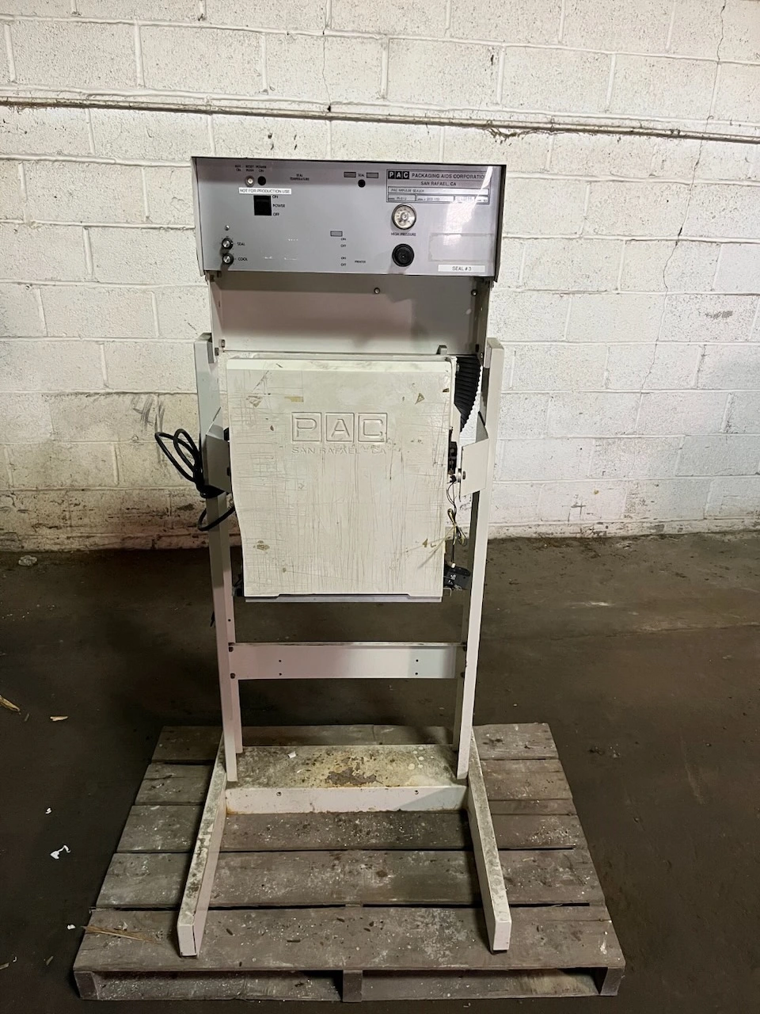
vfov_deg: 67.3
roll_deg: -1.8
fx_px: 761
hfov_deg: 53.1
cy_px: 507
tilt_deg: -25.2
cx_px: 380
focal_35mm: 26
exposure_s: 1/60
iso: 500
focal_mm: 5.1
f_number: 1.6
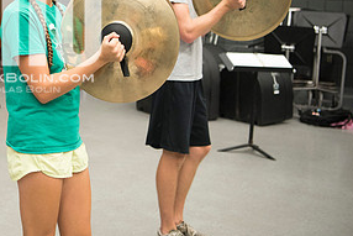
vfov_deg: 16.7
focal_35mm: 81
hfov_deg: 24.1
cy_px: 34
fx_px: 795
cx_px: 9
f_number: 2.8
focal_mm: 40
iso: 1250
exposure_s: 1/160
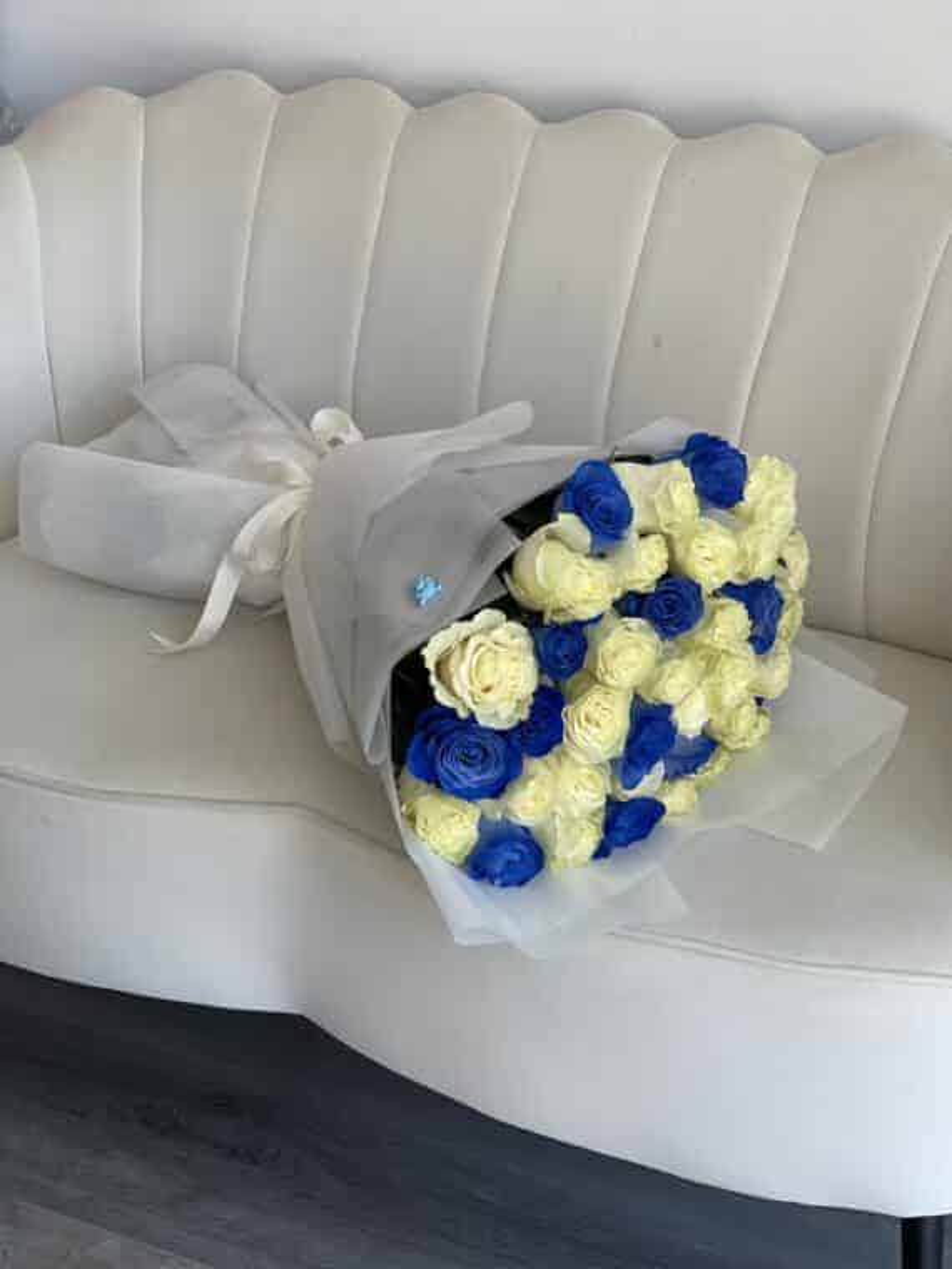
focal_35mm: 64
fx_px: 2347
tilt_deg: -25.7
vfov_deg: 30.3
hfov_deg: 22.9
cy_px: 634
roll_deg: +0.3
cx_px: 476
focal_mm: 7.5
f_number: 2.2
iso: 80
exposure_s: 1/120
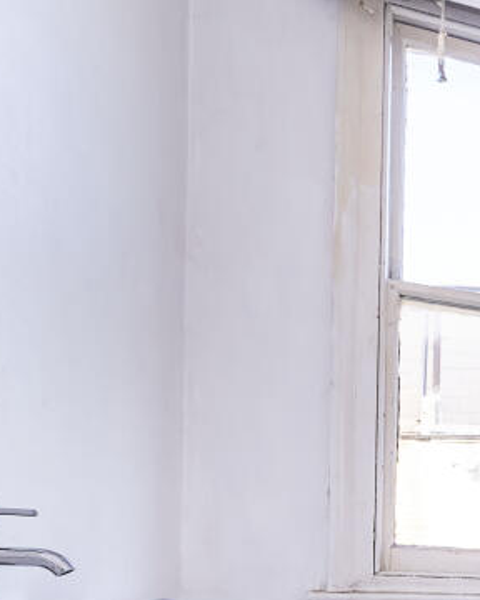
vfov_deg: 41.7
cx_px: 815
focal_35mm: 40
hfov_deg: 23.7
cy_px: 554
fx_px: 710
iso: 320
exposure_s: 1/60
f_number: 4.5
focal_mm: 10
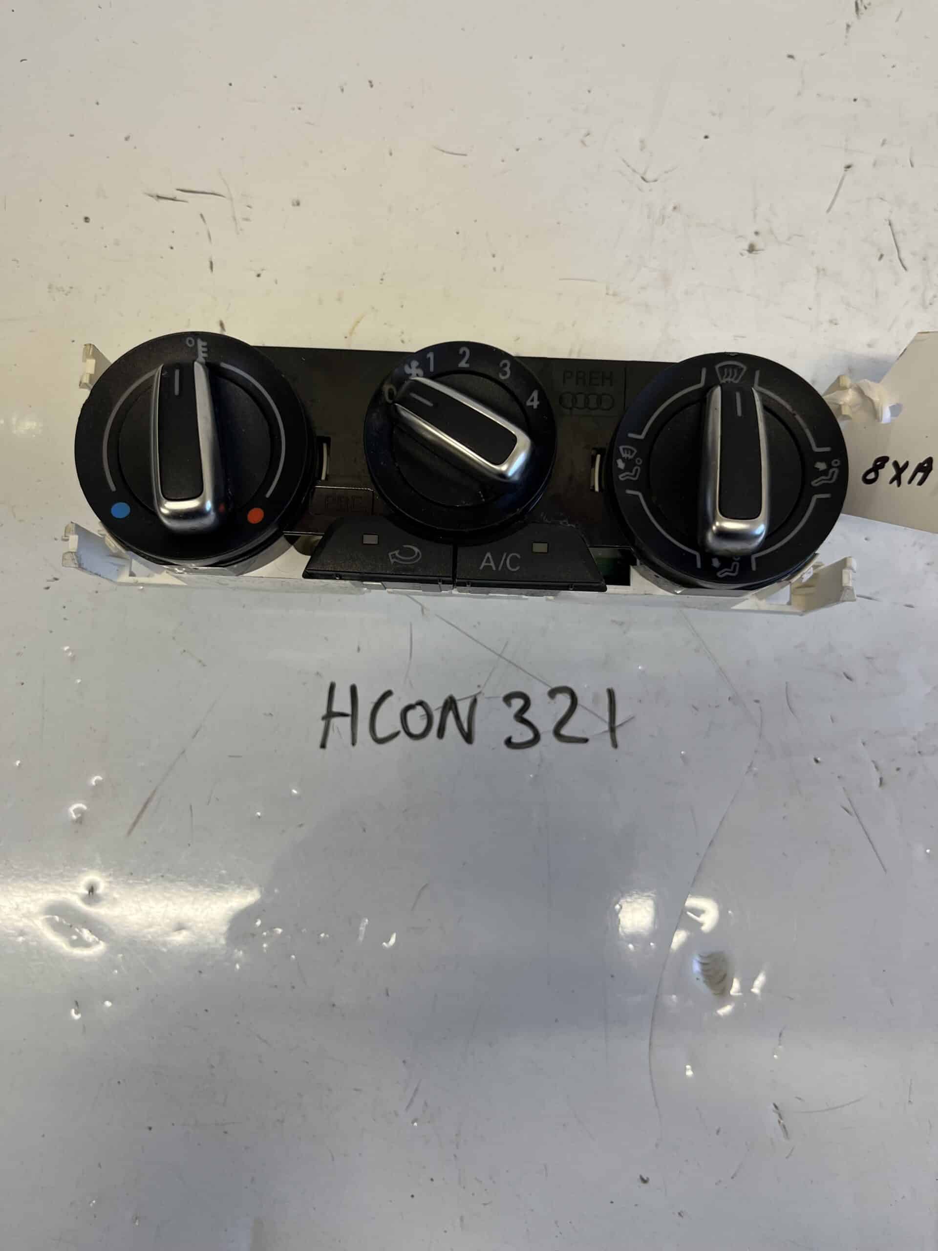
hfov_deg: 53.1
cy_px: 626
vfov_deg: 67.3
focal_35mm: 26
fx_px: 939
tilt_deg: -83.1
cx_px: 469
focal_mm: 5.1
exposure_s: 1/100
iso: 125
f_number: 1.6
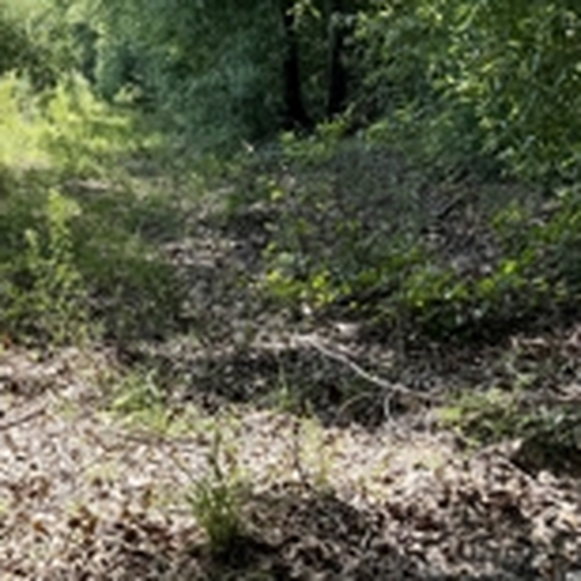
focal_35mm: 55
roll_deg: -0.1
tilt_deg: +1.6
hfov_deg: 28.6
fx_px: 1044
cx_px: -34
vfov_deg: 29.9
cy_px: 68
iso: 100
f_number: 1.78
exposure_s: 1/1727
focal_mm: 6.76
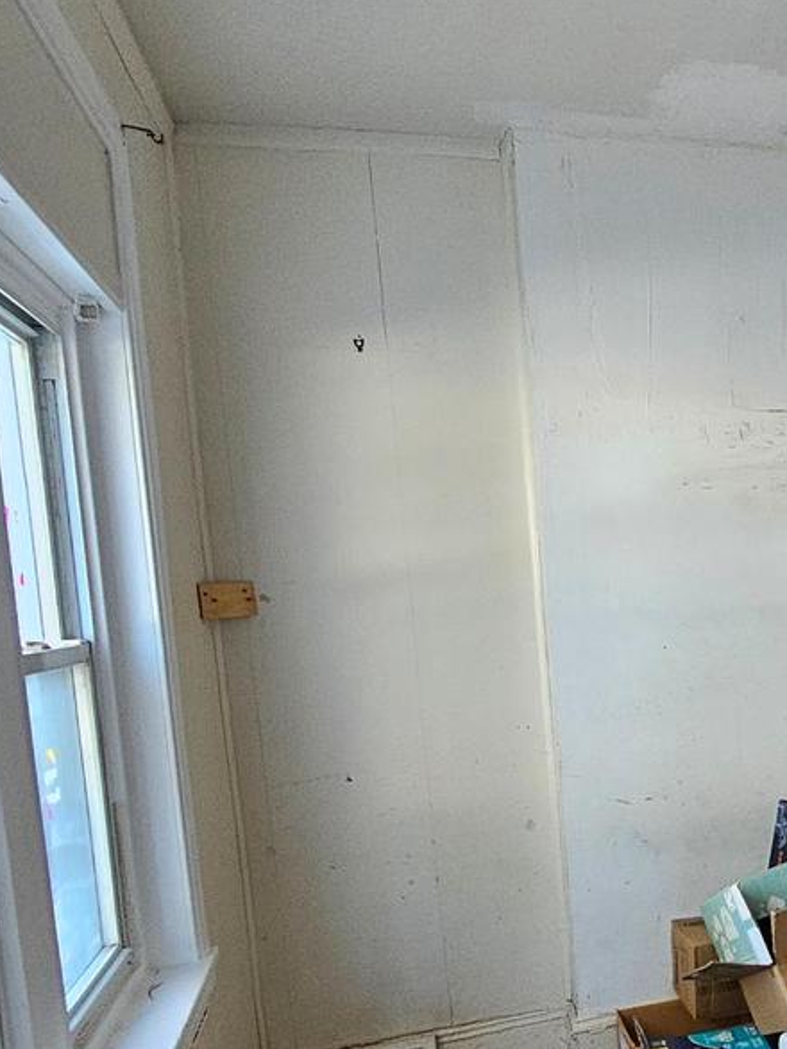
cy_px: 677
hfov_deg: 35.4
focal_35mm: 34
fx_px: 1031
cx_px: 876
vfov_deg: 53.2
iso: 400
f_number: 2.2
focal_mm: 2.2
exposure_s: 1/66
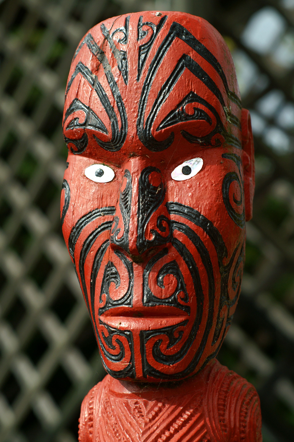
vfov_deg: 27.0
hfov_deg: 18.1
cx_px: 147
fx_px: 920
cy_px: 221
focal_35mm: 75
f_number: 4
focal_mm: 50
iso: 200
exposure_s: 1/640
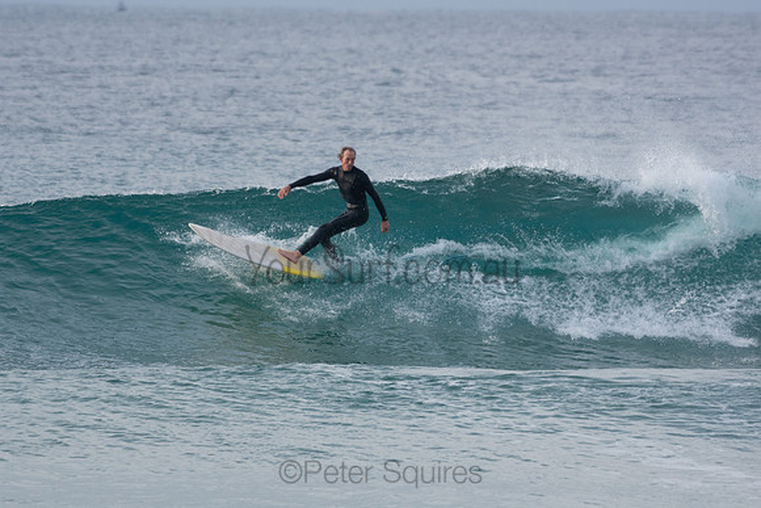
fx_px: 10149
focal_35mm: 480
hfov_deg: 4.3
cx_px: 380
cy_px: 254
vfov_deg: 2.9
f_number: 5.6
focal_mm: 320
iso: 560
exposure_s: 1/1600
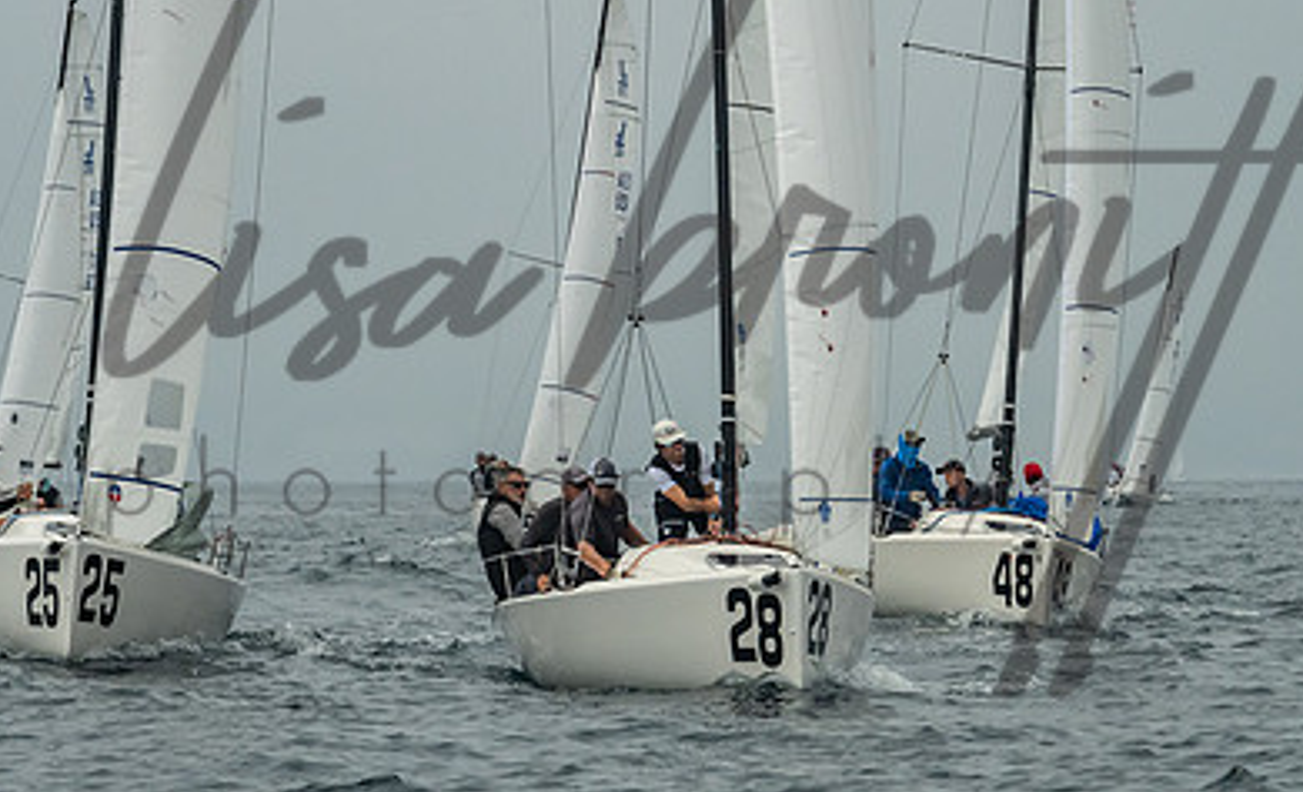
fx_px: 9232
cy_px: 167
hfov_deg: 8.1
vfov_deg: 4.9
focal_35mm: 262
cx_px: 657
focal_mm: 135
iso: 800
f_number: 9
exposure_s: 1/3200
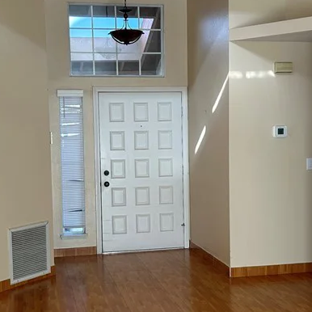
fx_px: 622
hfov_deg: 28.2
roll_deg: +1.2
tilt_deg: -5.0
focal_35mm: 61
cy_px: 175
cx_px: 161
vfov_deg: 28.1
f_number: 1.5
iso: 40
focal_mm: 5.7
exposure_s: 1/120
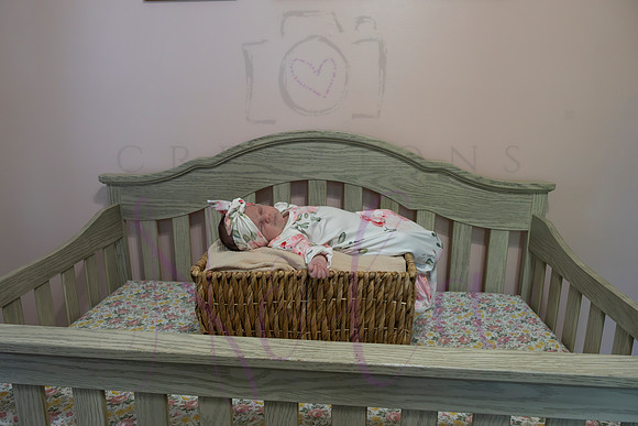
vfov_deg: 51.3
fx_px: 444
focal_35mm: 25
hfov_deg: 71.4
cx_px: 311
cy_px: 208
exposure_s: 1/320
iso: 3200
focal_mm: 24
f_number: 5.6
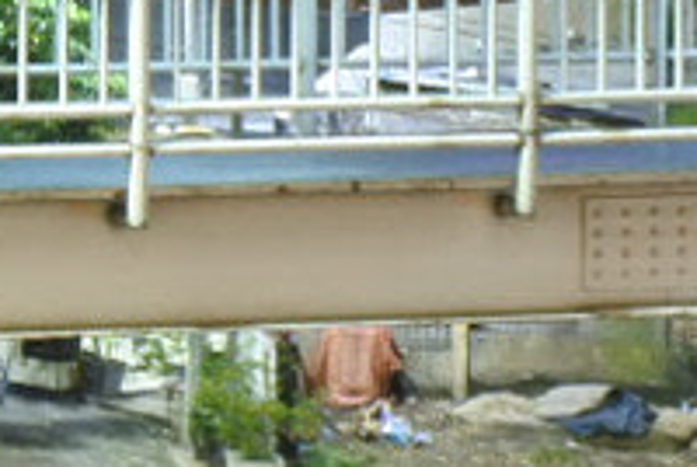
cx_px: -1669
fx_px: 4498
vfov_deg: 5.9
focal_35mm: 232
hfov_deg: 7.4
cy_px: -333
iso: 160
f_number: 9
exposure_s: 13
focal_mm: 10.9
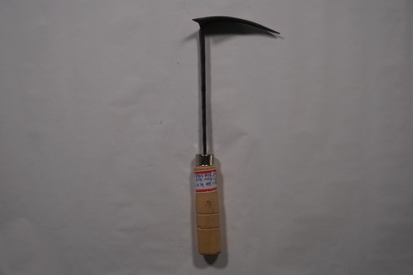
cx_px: 206
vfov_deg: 26.5
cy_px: 138
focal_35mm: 51
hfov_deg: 38.9
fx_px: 585
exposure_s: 1/160
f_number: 5
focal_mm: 34
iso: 400
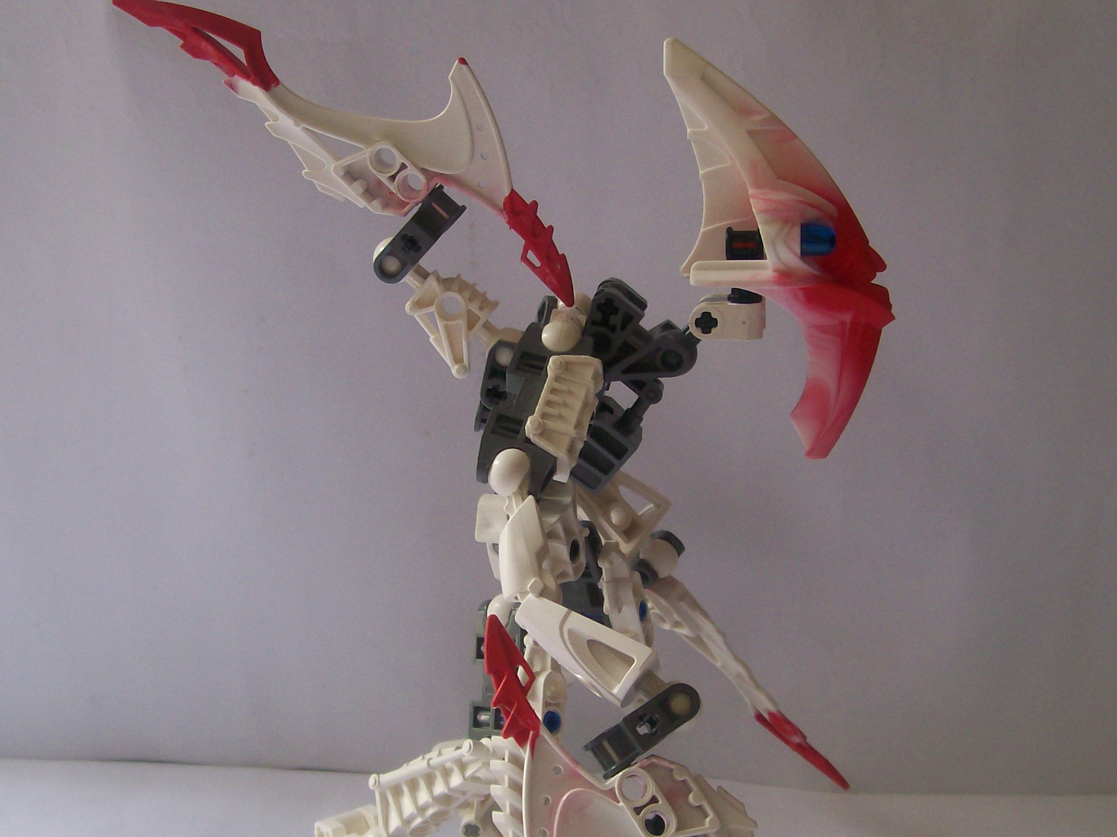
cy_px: 531
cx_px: 495
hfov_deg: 36.8
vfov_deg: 27.9
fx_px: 1678
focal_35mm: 52
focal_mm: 6
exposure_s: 1/103
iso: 80
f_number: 2.7
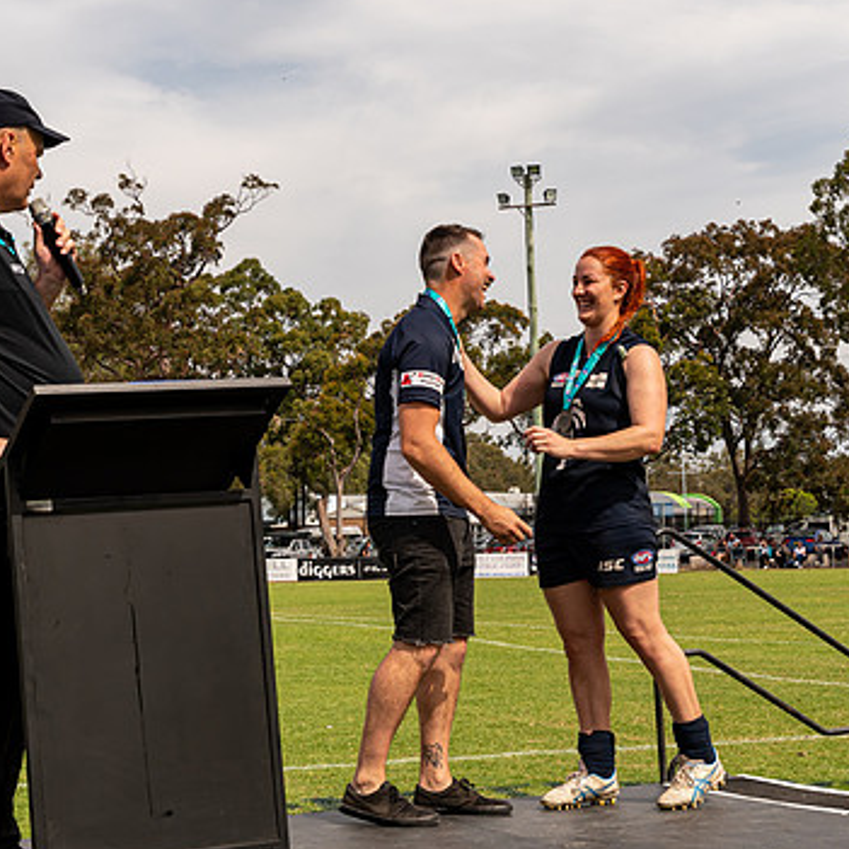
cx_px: 322
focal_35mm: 80
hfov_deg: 21.6
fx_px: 2220
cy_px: 395
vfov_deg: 21.6
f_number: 8
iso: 200
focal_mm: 38
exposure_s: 1/640
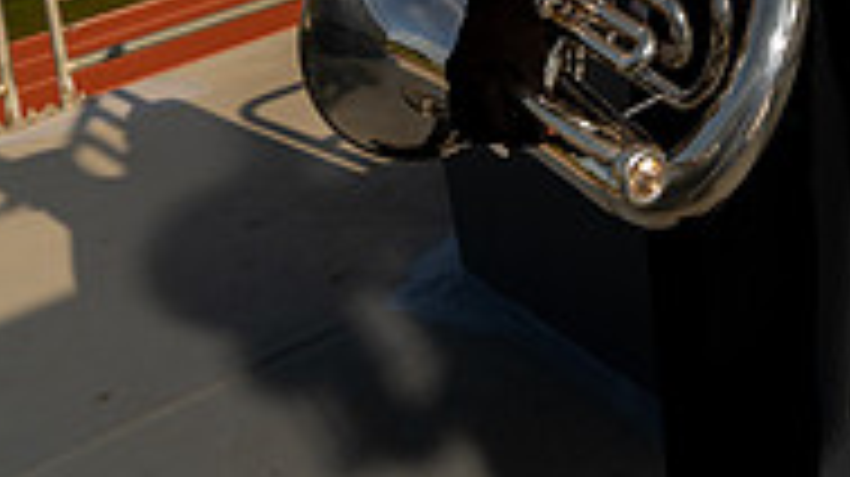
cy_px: -477
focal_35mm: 60
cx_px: 639
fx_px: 1351
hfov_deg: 34.2
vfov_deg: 15.8
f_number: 8
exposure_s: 1/250
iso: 100
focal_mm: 24
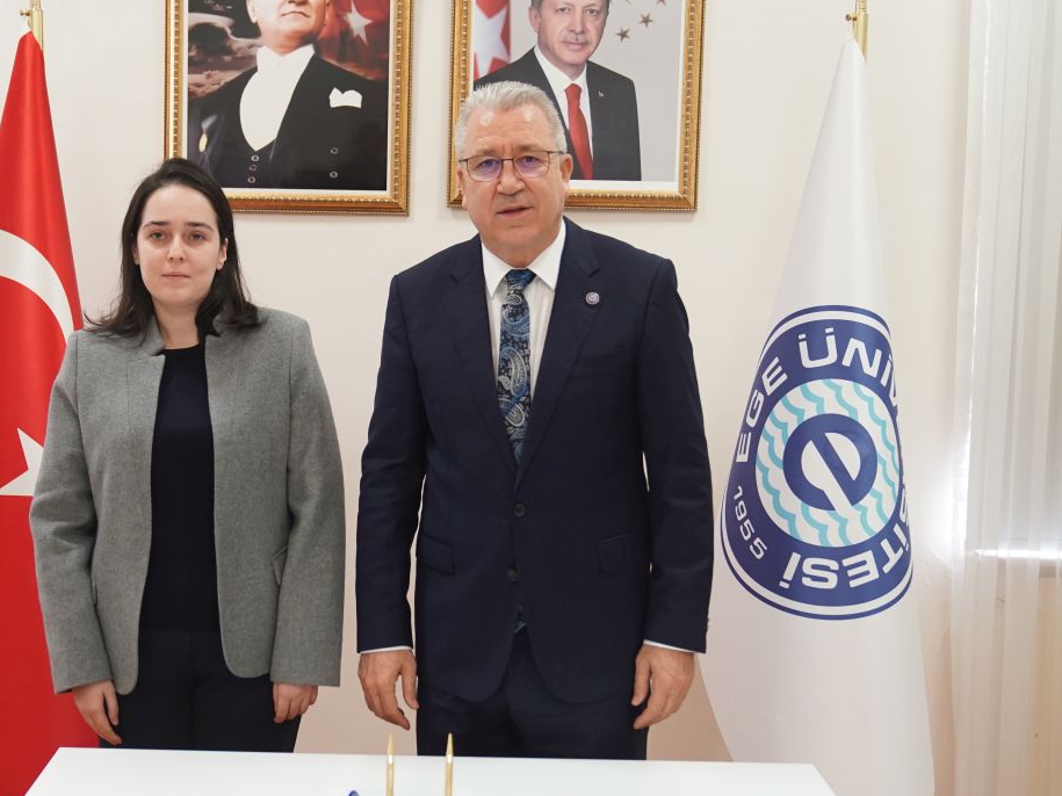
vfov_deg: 28.0
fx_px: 1595
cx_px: 373
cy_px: 401
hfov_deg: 36.5
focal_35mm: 52
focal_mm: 33
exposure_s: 1/125
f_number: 3.2
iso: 1600
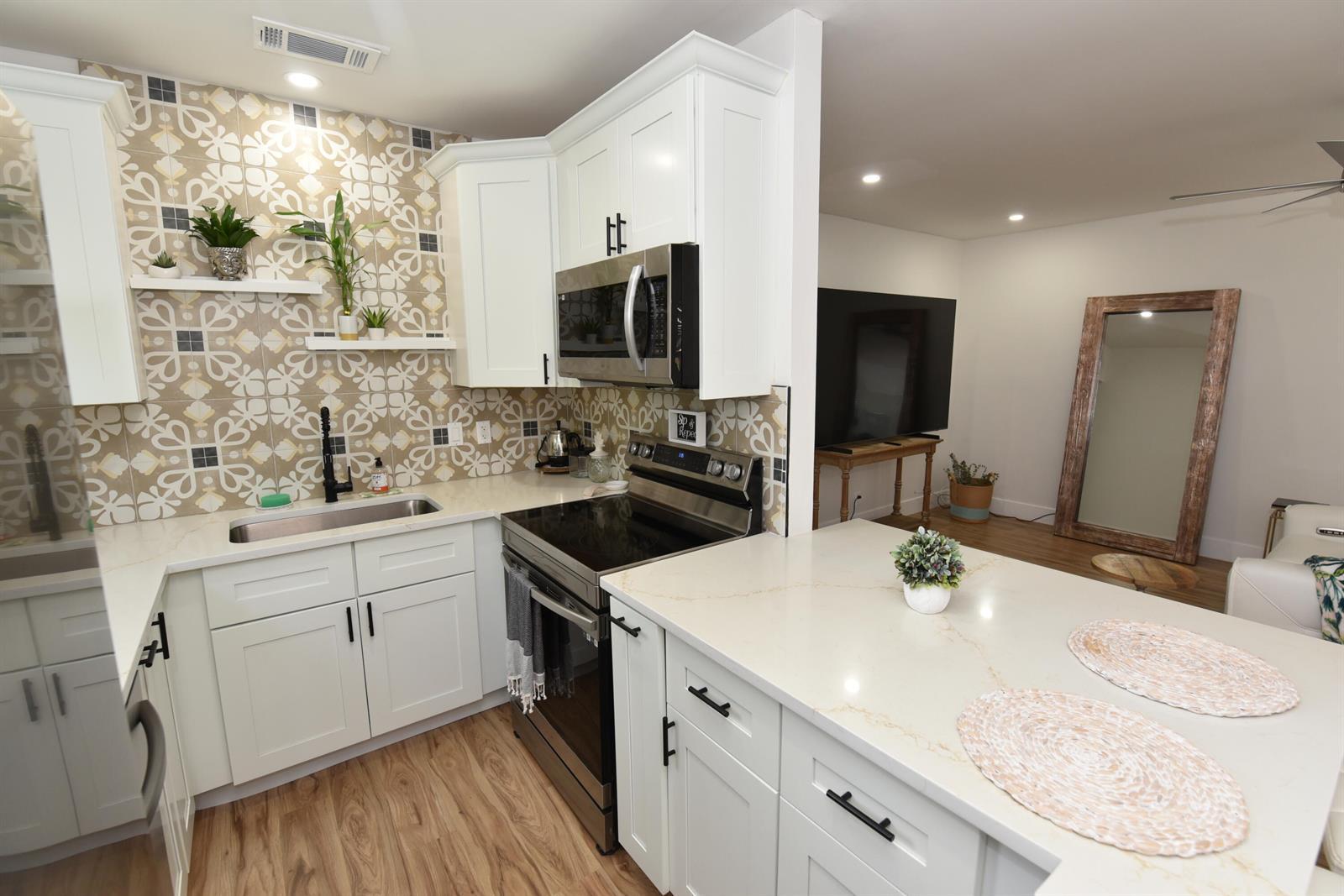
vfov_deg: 77.3
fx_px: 560
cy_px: 448
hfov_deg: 100.4
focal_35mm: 15
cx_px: 672
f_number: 4.5
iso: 800
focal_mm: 15
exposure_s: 1/80
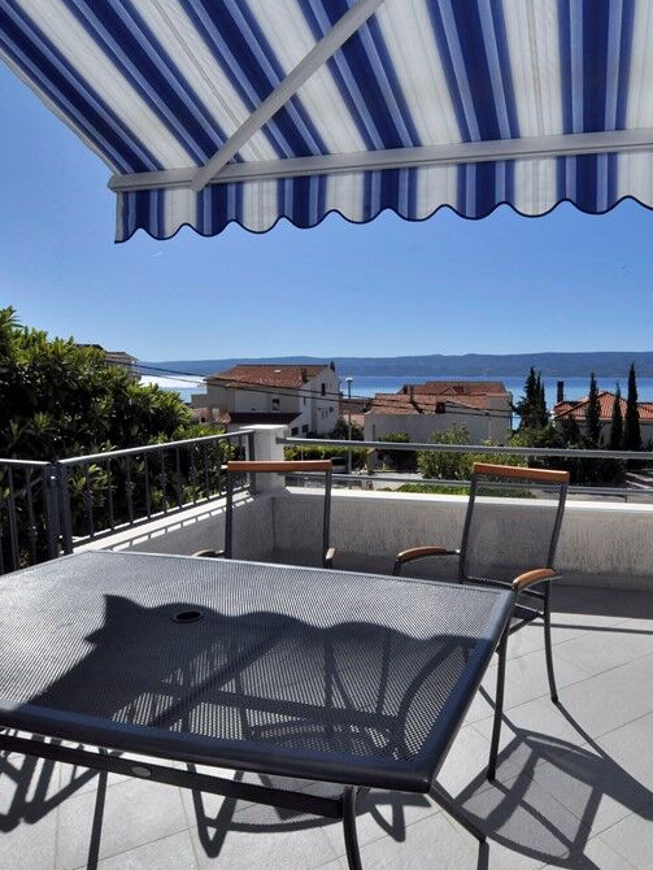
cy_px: 435
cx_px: 469
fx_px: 553
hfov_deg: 58.7
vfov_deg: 76.4
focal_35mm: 22
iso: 200
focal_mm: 10
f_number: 20
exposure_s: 1/200
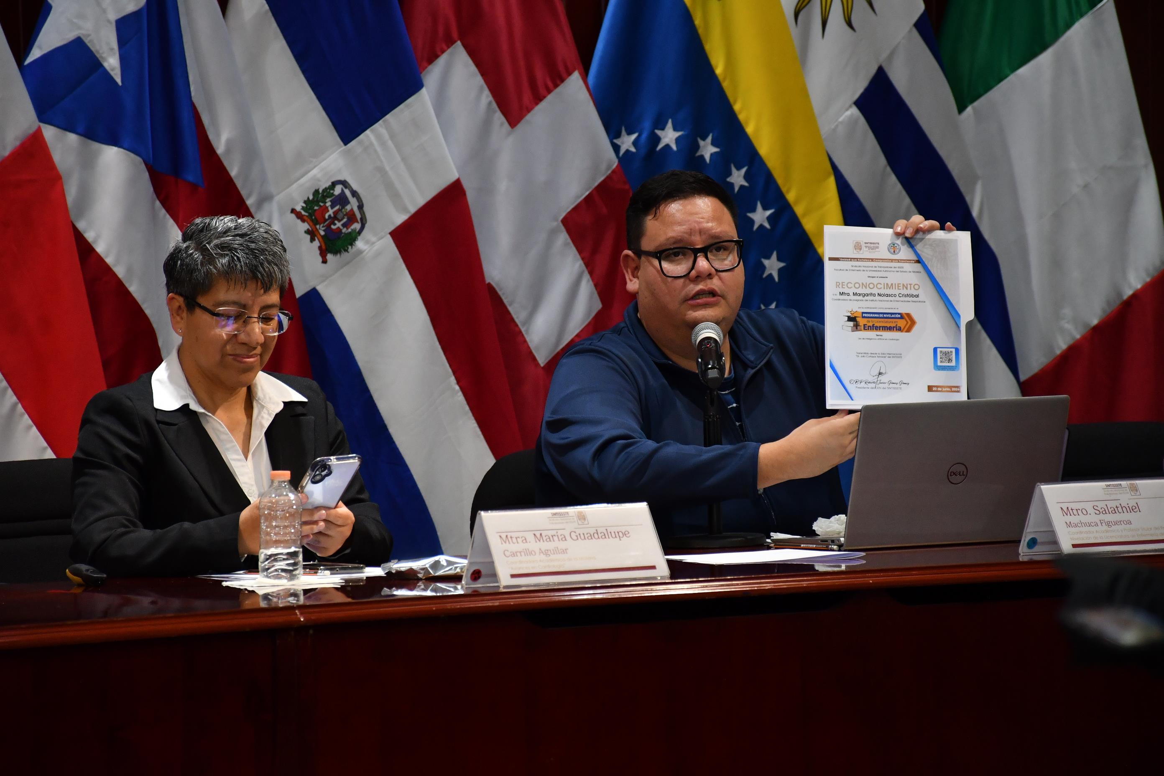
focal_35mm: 168
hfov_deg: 12.2
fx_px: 5432
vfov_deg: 8.2
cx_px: 582
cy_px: 388
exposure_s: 1/100
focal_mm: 112
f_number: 5.6
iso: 1250
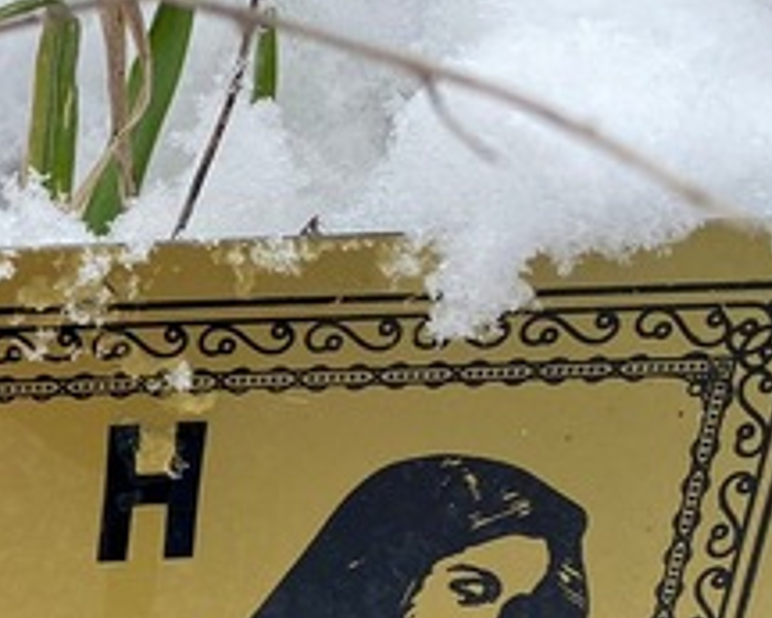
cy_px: 861
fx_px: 2149
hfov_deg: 17.6
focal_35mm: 94
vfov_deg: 15.4
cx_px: -493
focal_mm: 4.25
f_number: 1.8
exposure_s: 1/193
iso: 32
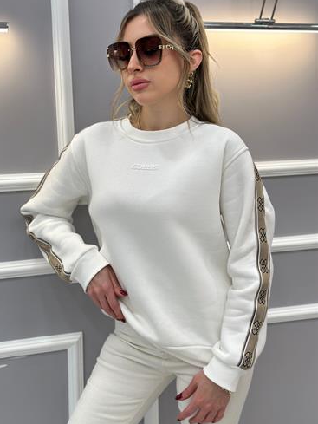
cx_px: 151
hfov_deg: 28.6
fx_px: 624
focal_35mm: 51
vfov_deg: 37.5
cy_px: 207
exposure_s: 1/100
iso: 64
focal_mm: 6.86
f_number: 1.78
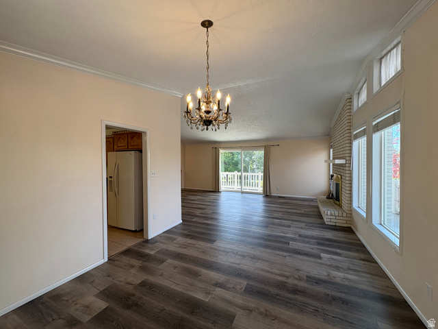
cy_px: 164
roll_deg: +0.8
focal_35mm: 14
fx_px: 177
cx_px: 219
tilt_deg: +0.3
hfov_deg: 102.1
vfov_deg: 85.7
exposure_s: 1/132
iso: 64
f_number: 2.2
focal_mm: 2.22
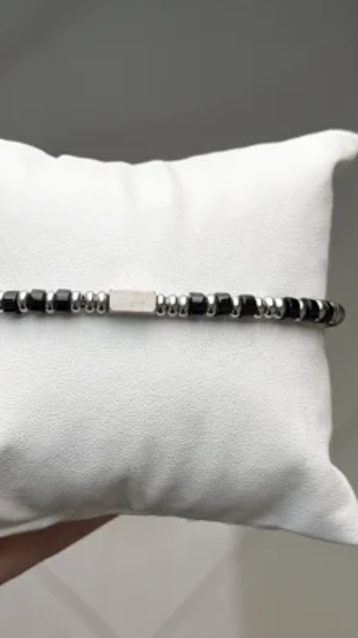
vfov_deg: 39.2
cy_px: 317
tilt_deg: -75.4
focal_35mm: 53
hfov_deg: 22.6
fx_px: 895
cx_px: 132
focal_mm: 6.76
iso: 64
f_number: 1.78
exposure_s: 1/786
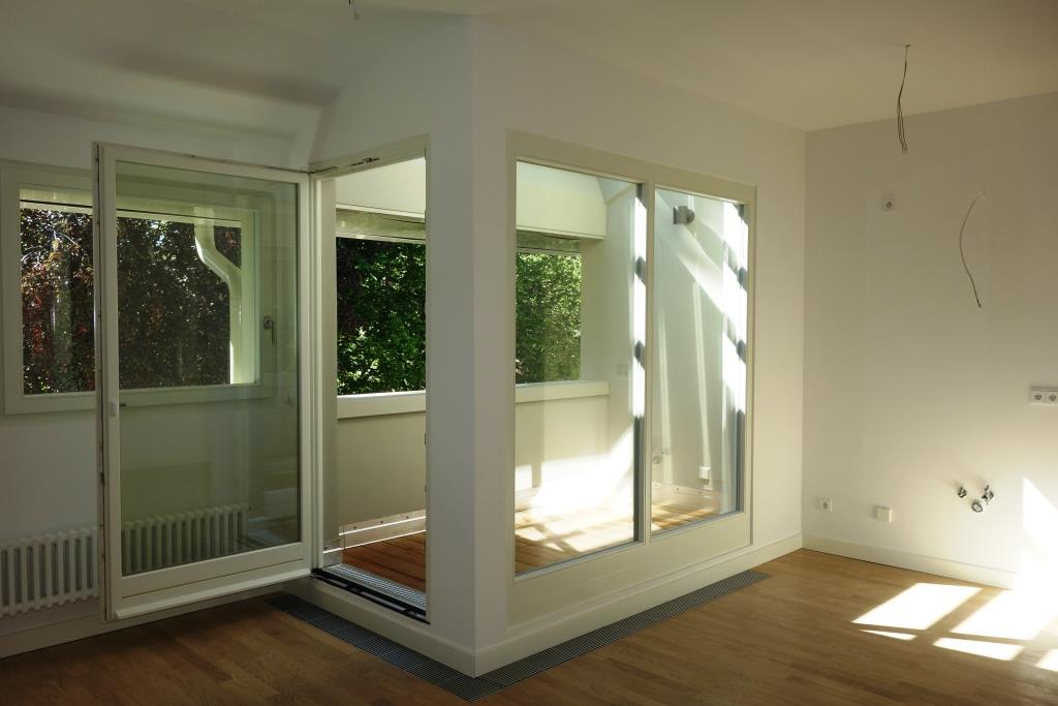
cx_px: 529
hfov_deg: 65.5
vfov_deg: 46.4
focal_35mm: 28
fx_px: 823
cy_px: 353
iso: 125
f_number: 5.6
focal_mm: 10.4
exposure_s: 1/100
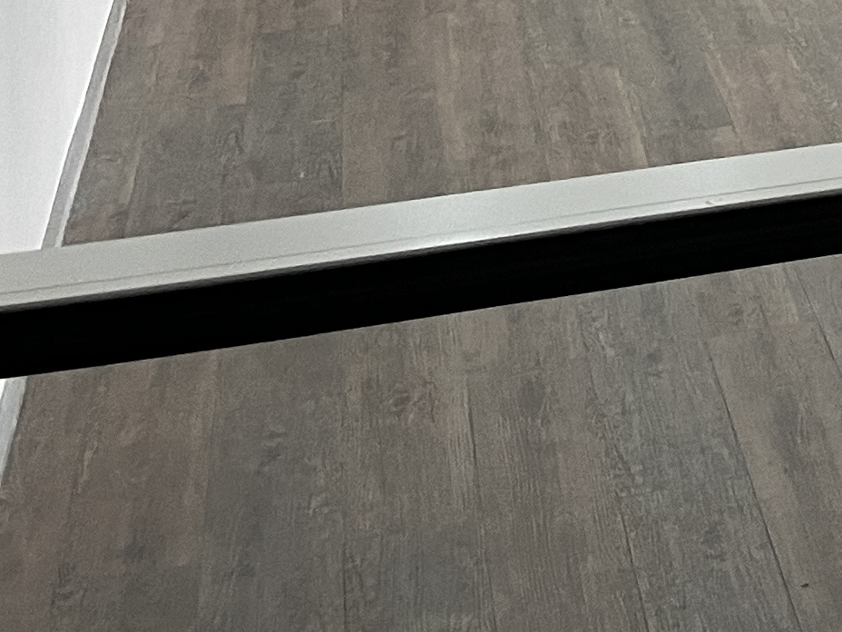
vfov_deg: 11.6
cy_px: -671
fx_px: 2749
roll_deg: -0.5
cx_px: 1563
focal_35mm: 113
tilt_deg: -5.2
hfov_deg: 14.9
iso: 100
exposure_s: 1/50
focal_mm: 5.1
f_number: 1.6
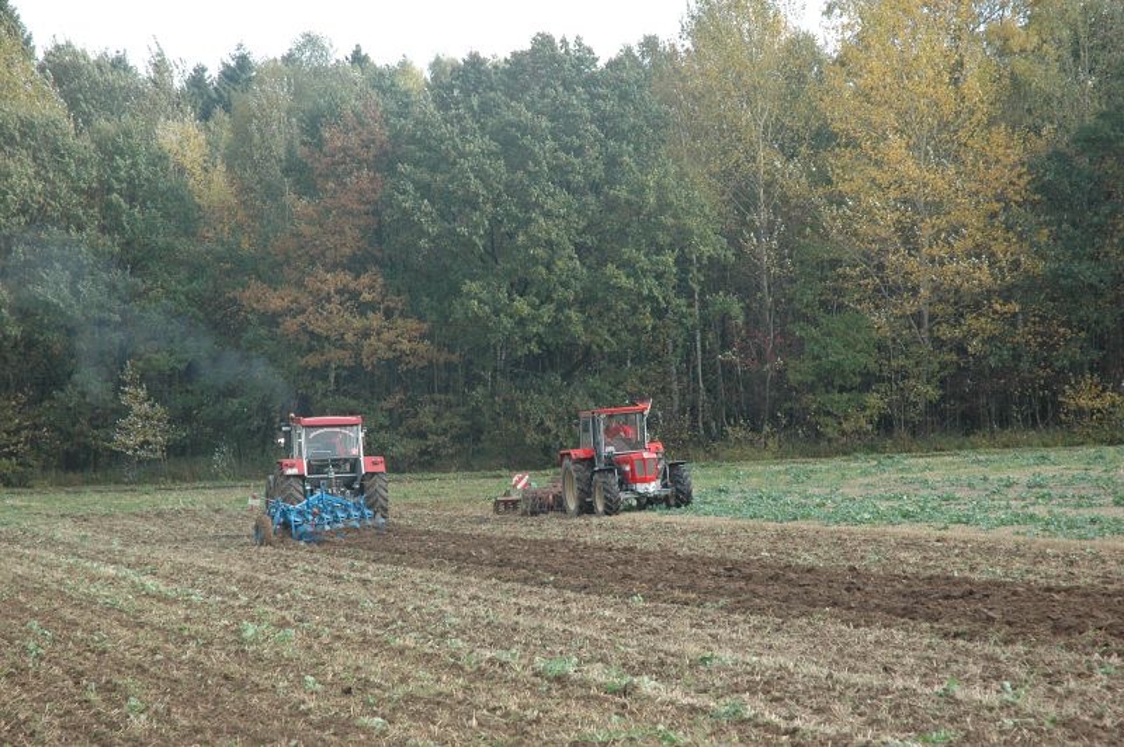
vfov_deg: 13.0
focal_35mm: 105
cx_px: 562
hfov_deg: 19.5
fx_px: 3276
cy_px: 374
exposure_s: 1/200
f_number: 7.1
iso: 400
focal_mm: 70
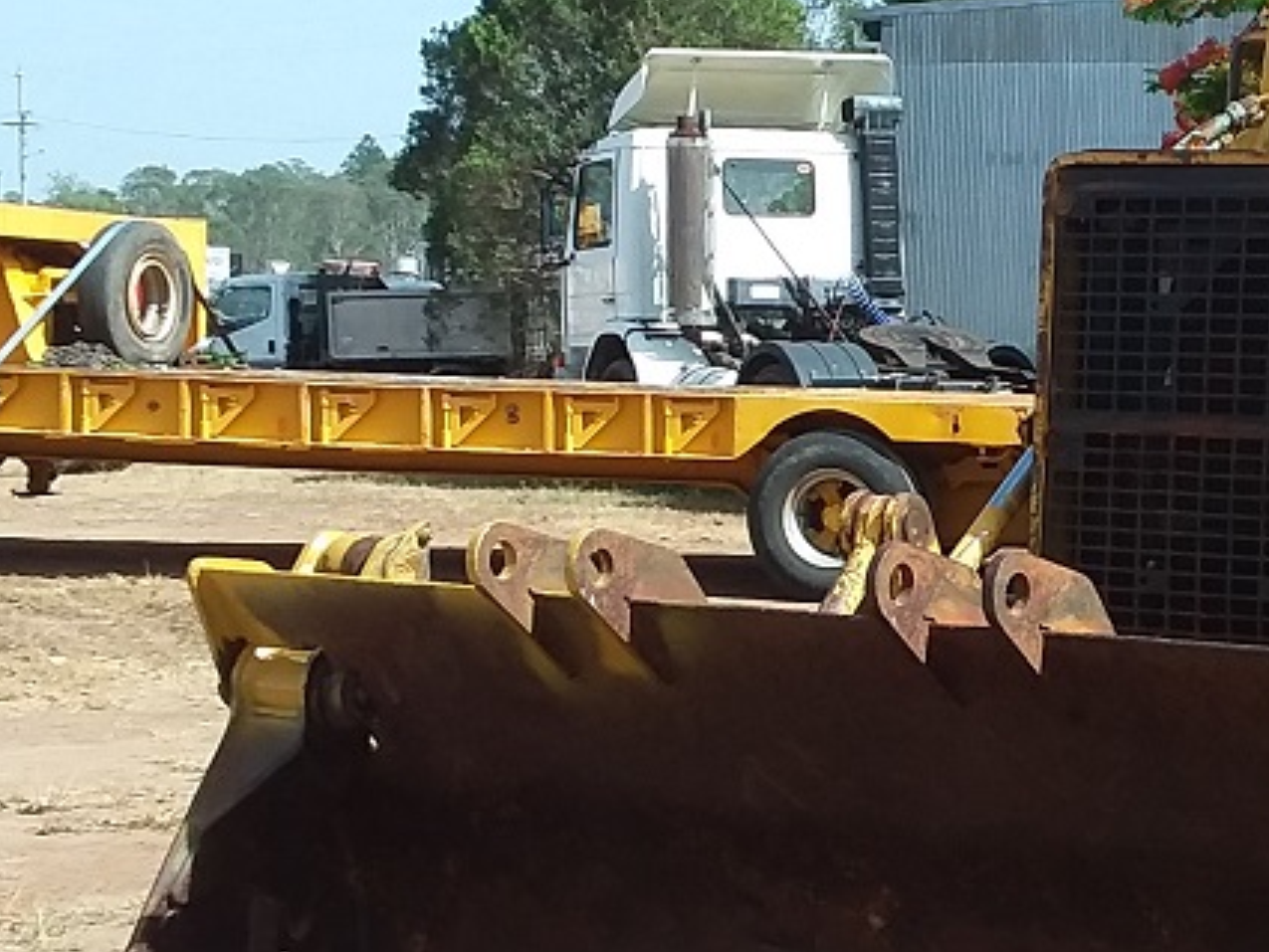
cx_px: 1200
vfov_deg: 17.1
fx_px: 3154
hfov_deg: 22.1
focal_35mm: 86
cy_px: 627
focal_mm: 2.91
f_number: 1.9
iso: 40
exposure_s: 1/969
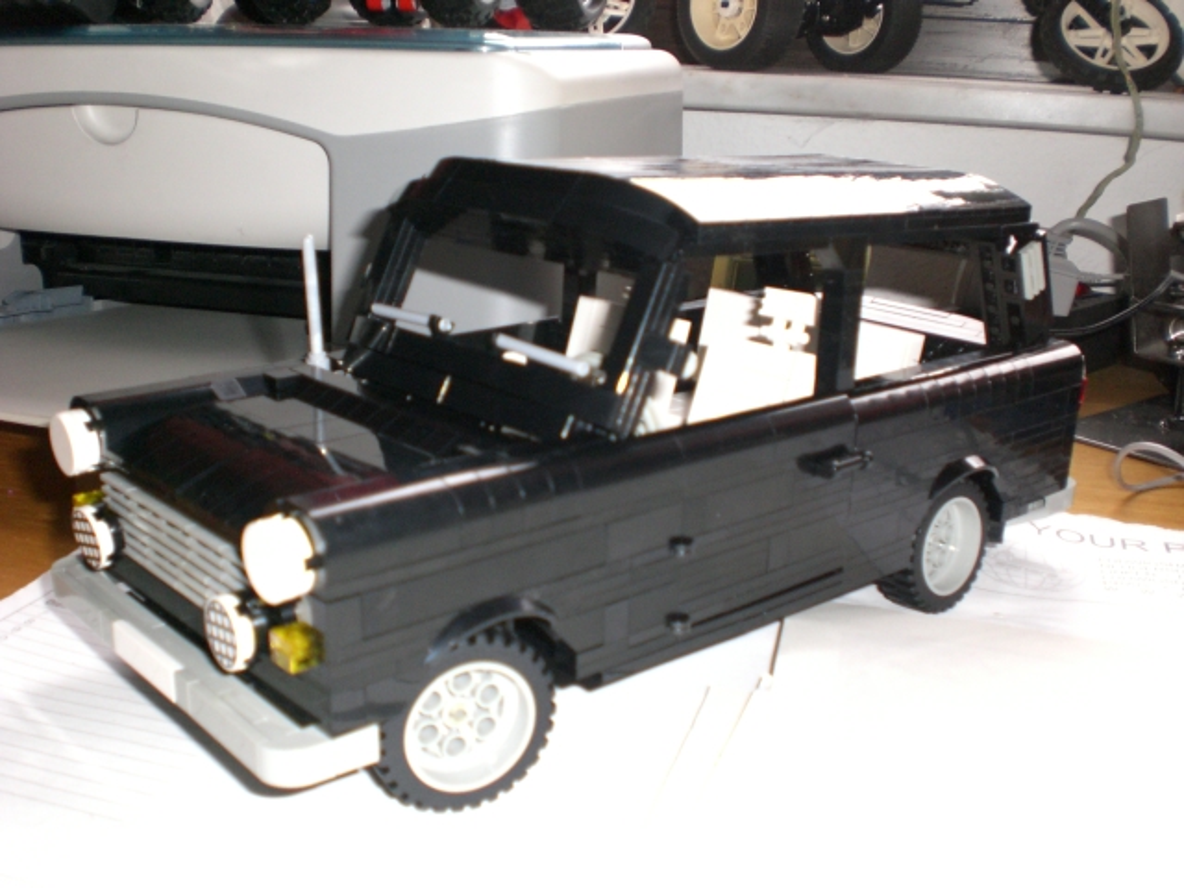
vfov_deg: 37.7
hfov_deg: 49.0
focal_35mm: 38
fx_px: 1300
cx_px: 592
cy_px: 444
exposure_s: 1/60
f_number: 3.1
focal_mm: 6.3
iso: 200
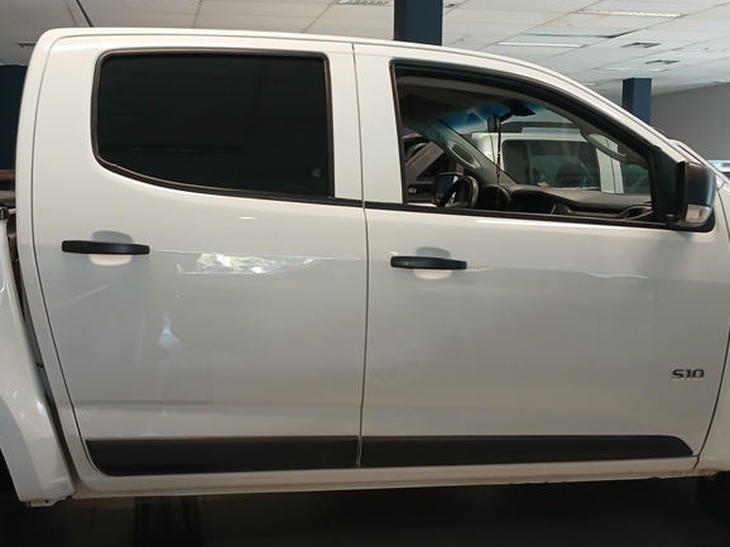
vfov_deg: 39.6
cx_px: 284
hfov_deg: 51.0
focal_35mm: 36
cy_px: 294
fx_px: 759
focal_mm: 3.98
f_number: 1.8
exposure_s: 1/60
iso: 200
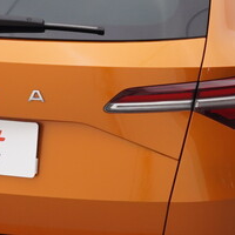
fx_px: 1060
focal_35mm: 138
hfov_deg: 12.6
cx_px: 176
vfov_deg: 12.6
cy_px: 105
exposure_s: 1/80
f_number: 5
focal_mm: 15
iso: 200
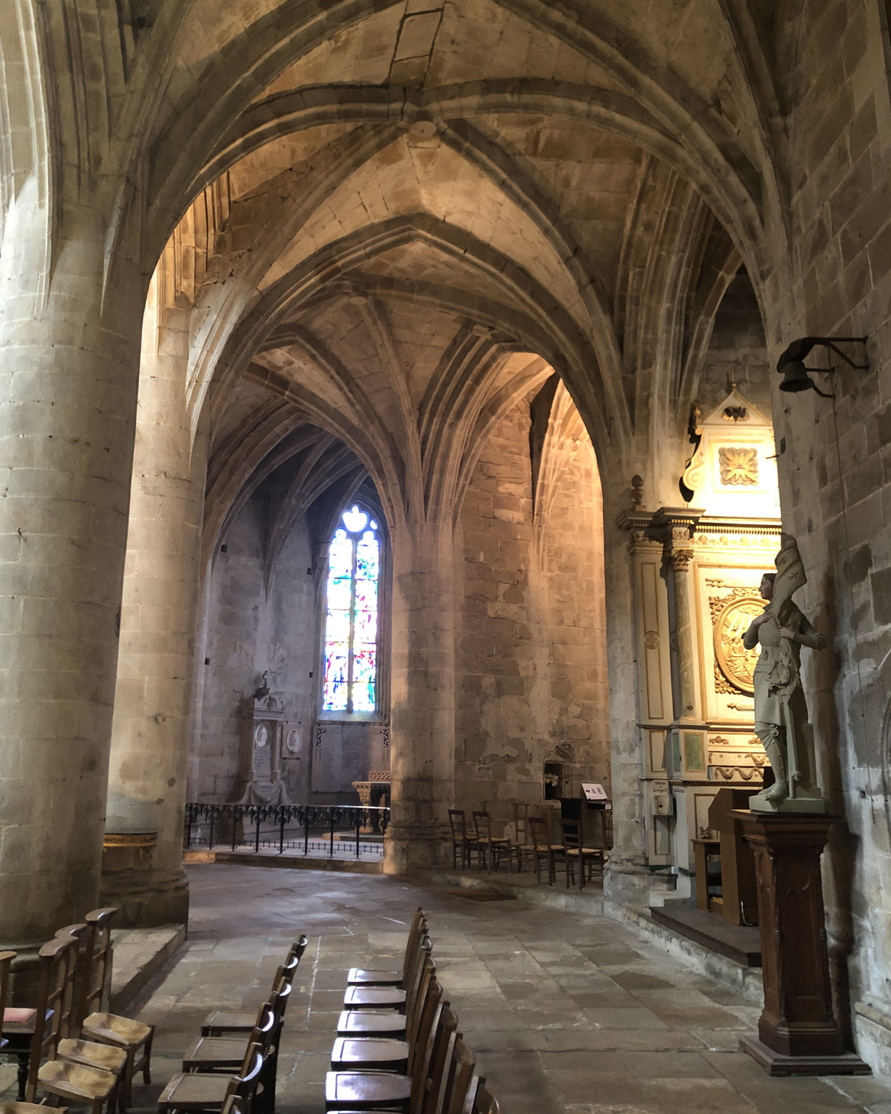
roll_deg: -0.1
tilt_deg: +13.9
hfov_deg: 48.5
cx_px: 438
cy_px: 526
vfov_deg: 58.7
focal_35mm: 30
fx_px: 989
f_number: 1.8
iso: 100
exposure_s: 1/5
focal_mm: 4
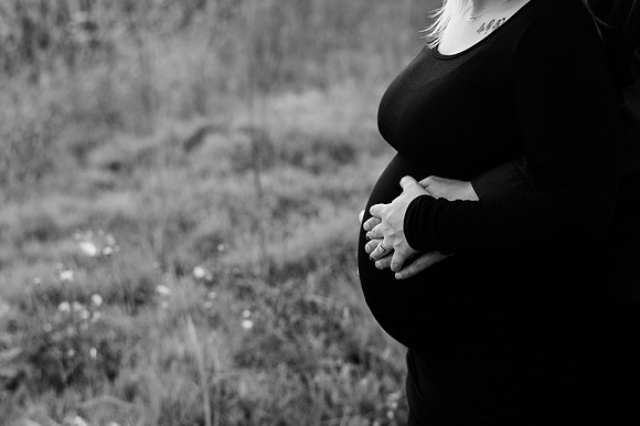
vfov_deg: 23.4
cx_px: 320
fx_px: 1030
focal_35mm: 58
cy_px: 213
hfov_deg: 34.5
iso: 400
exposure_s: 1/200
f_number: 3.2
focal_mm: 58
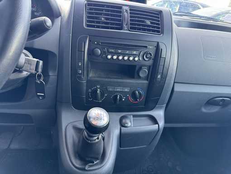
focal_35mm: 24
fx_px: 160
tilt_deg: -27.7
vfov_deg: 56.9
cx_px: 116
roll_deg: -6.0
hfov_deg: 71.6
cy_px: 87
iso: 200
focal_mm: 6.76
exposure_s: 1/85
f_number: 1.78
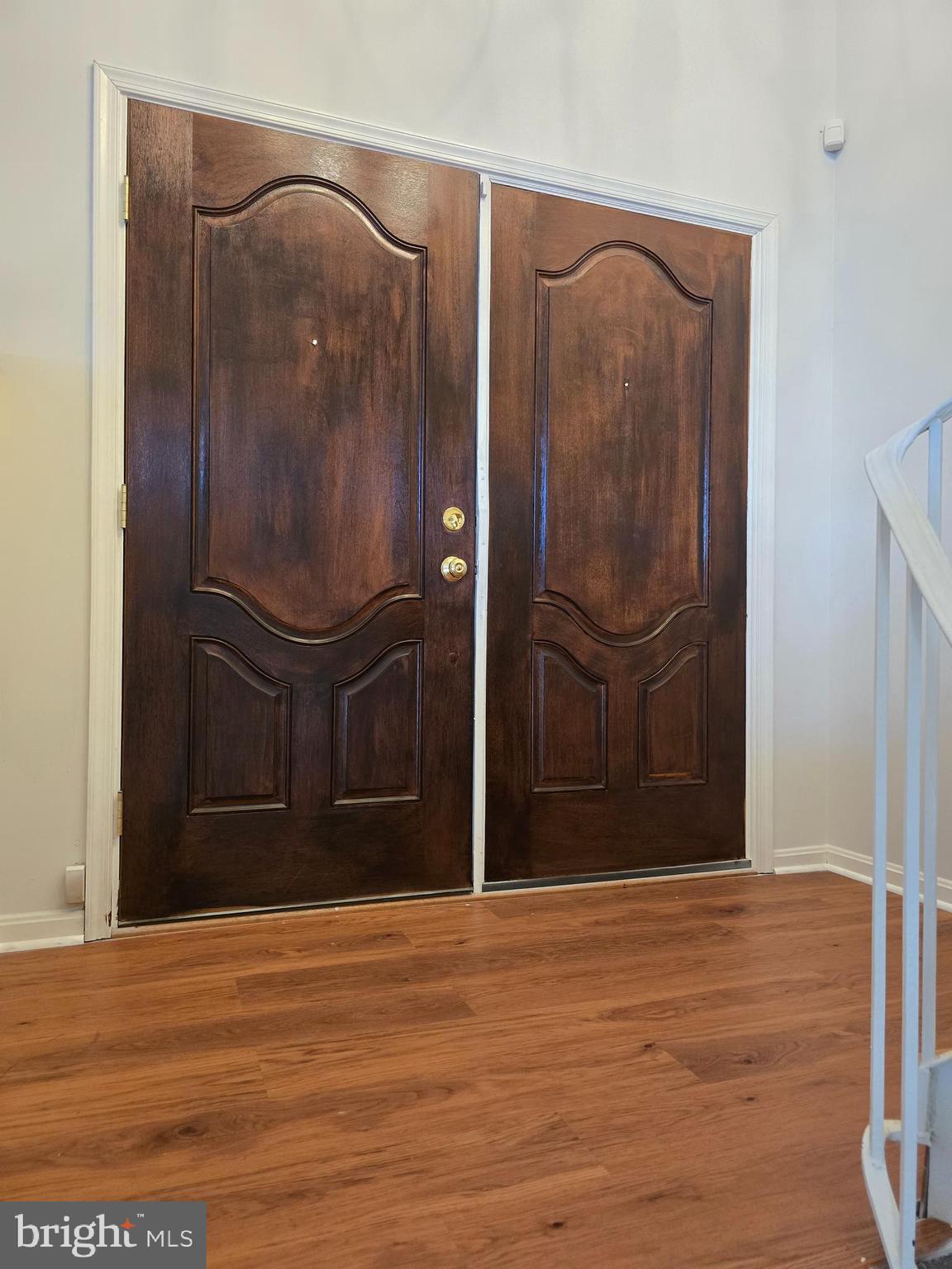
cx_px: 476
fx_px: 843
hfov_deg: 58.9
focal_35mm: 23
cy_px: 634
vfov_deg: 73.9
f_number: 1.7
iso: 1000
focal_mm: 6.3
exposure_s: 1/120
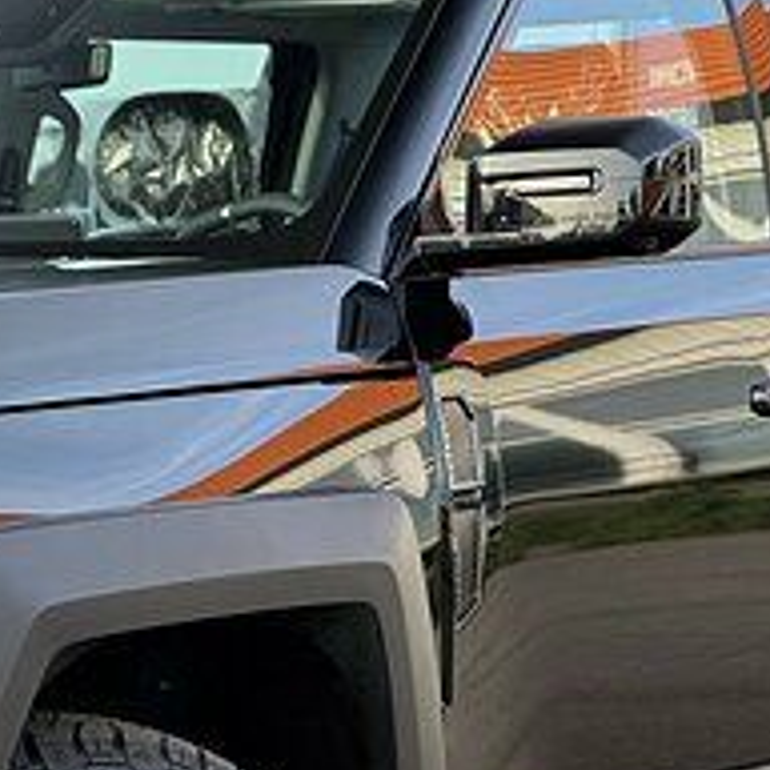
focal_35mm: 194
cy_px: 618
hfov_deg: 8.9
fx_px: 4882
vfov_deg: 9.0
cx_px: -217
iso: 80
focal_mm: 9
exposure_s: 1/99
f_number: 2.8
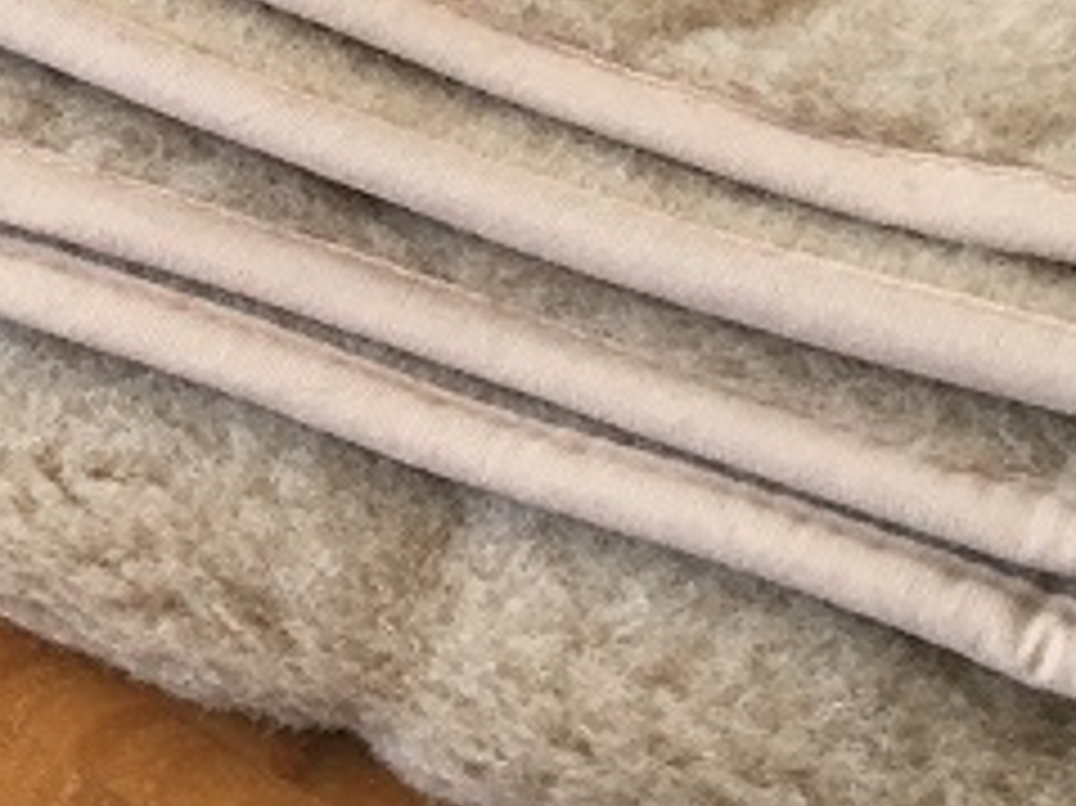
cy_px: -18
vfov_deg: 14.9
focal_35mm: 97
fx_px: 3014
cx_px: 396
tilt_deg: -31.5
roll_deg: -0.9
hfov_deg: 20.2
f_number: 2.2
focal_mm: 4.15
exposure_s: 1/33
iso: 80
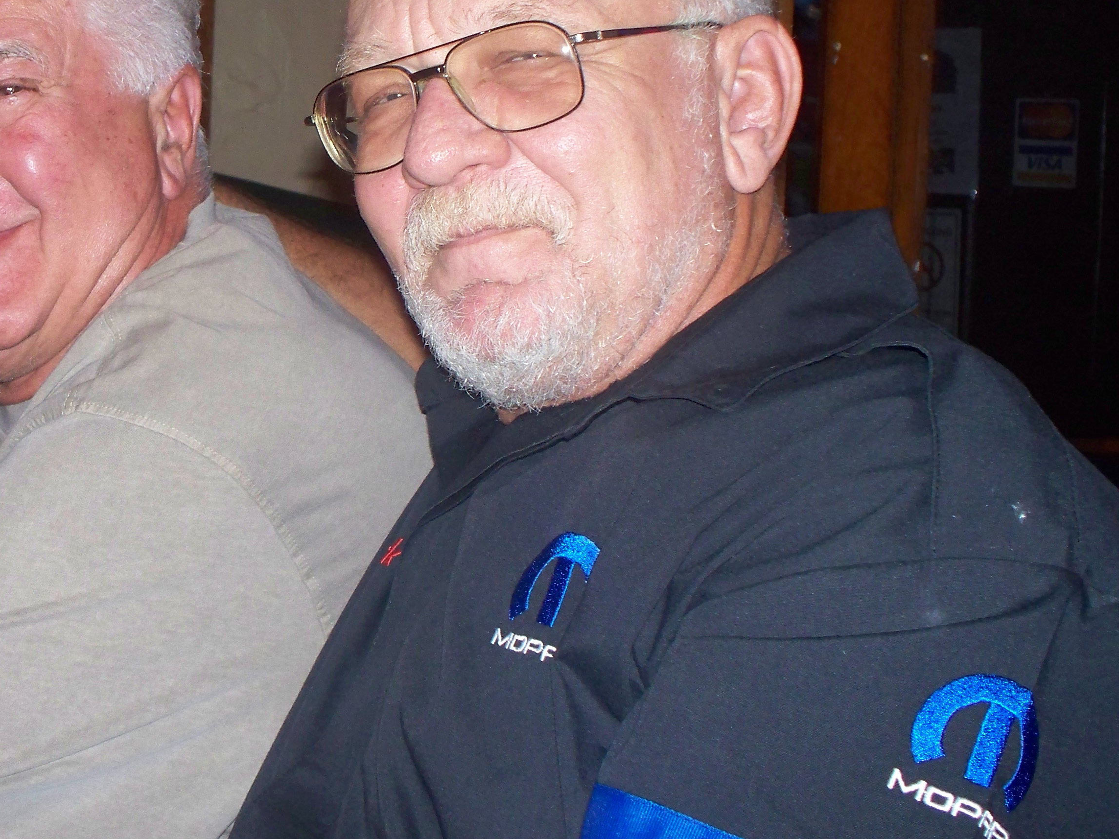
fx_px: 2036
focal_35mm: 63
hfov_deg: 30.1
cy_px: 216
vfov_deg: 23.1
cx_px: 242
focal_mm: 7.54
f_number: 2.8
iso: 200
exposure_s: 1/30
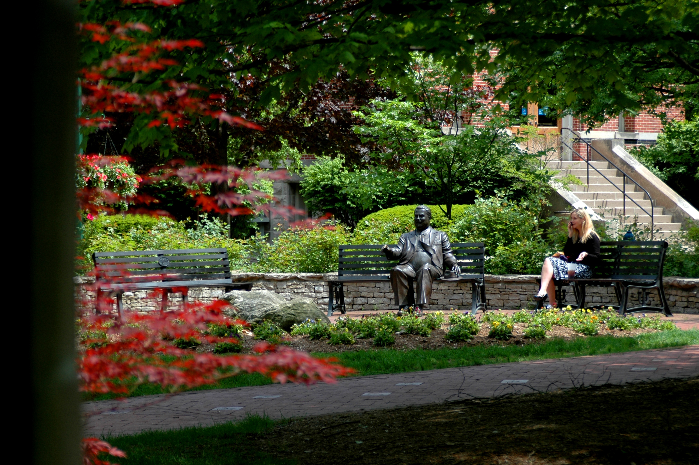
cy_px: 232
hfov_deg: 15.2
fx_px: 2619
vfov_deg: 10.1
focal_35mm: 135
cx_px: 350
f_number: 5
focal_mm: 90
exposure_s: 1/400
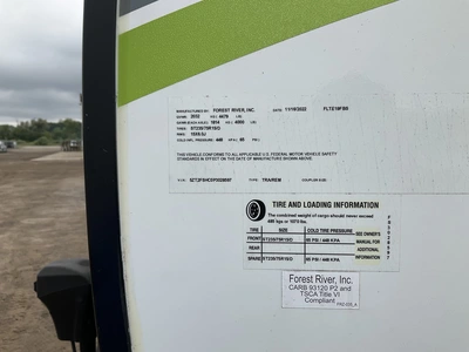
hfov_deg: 61.7
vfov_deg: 48.2
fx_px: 393
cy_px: 176
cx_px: 234
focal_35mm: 29
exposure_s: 1/792
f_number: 1.8
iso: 25
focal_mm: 3
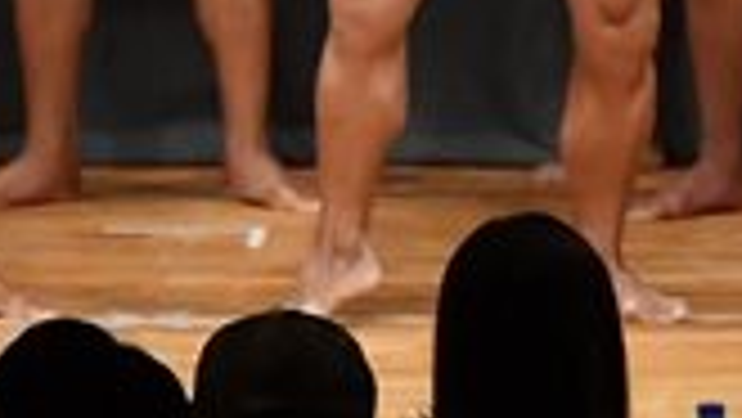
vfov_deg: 1.4
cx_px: 205
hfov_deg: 2.5
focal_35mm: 856
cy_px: -319
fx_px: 16850
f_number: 5.6
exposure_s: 1/400
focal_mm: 116
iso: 6400
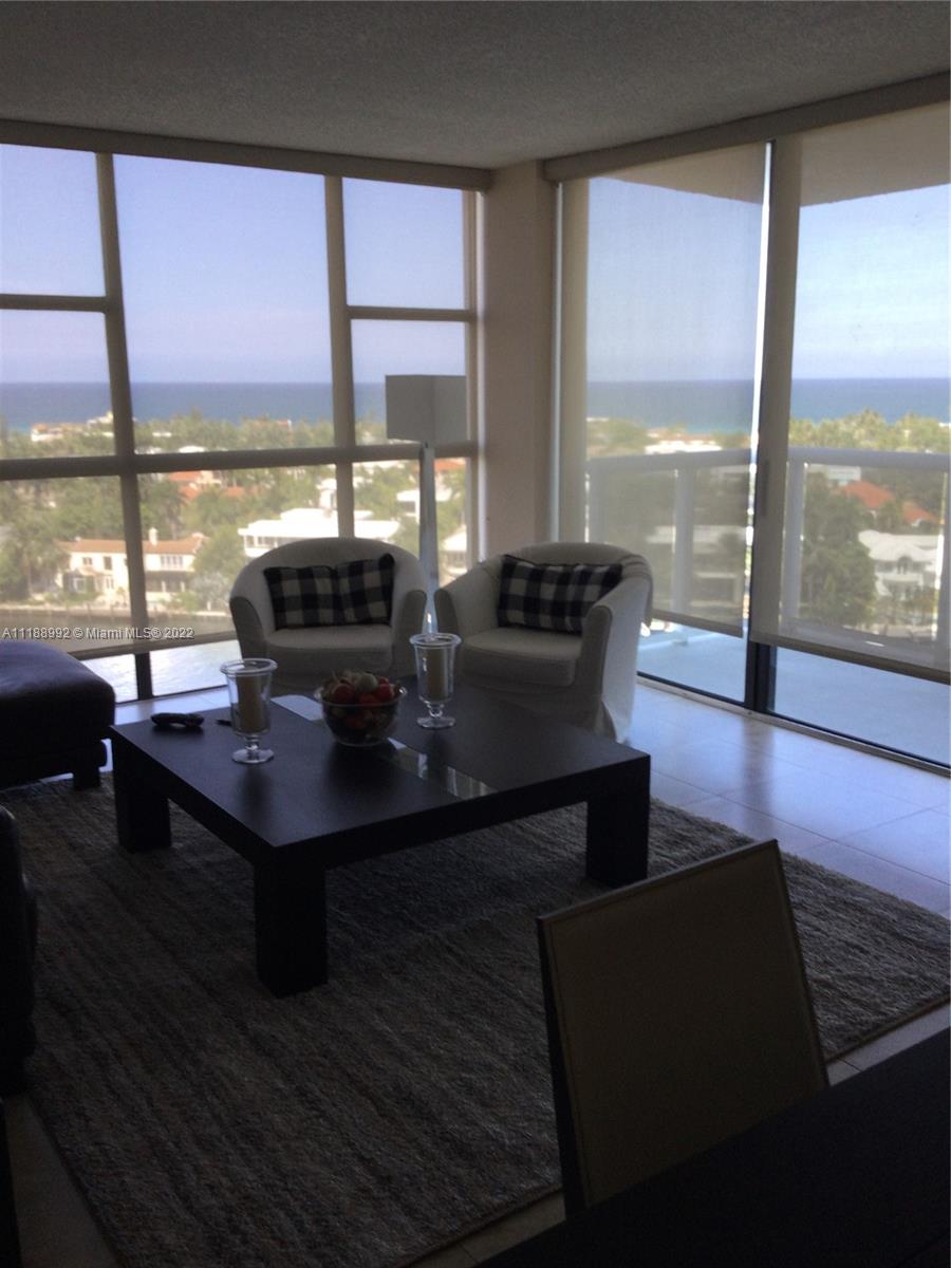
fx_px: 1136
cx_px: 476
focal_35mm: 31
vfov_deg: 58.4
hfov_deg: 45.4
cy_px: 634
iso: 32
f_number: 2.4
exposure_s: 1/60
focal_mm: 3.3
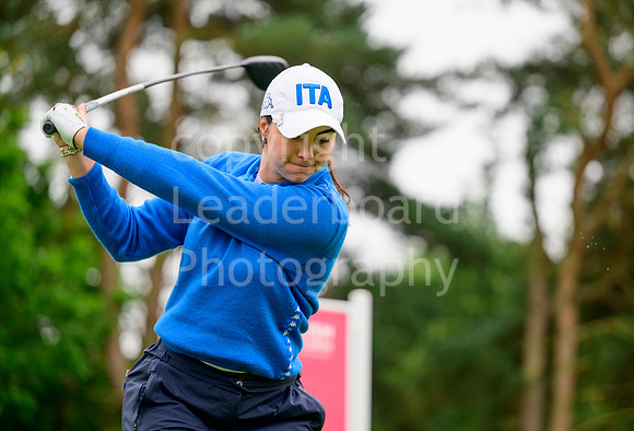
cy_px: 219
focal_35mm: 142
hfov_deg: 14.4
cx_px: 347
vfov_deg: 9.8
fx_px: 2509
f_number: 2.8
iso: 1000
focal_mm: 125
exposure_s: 1/1250
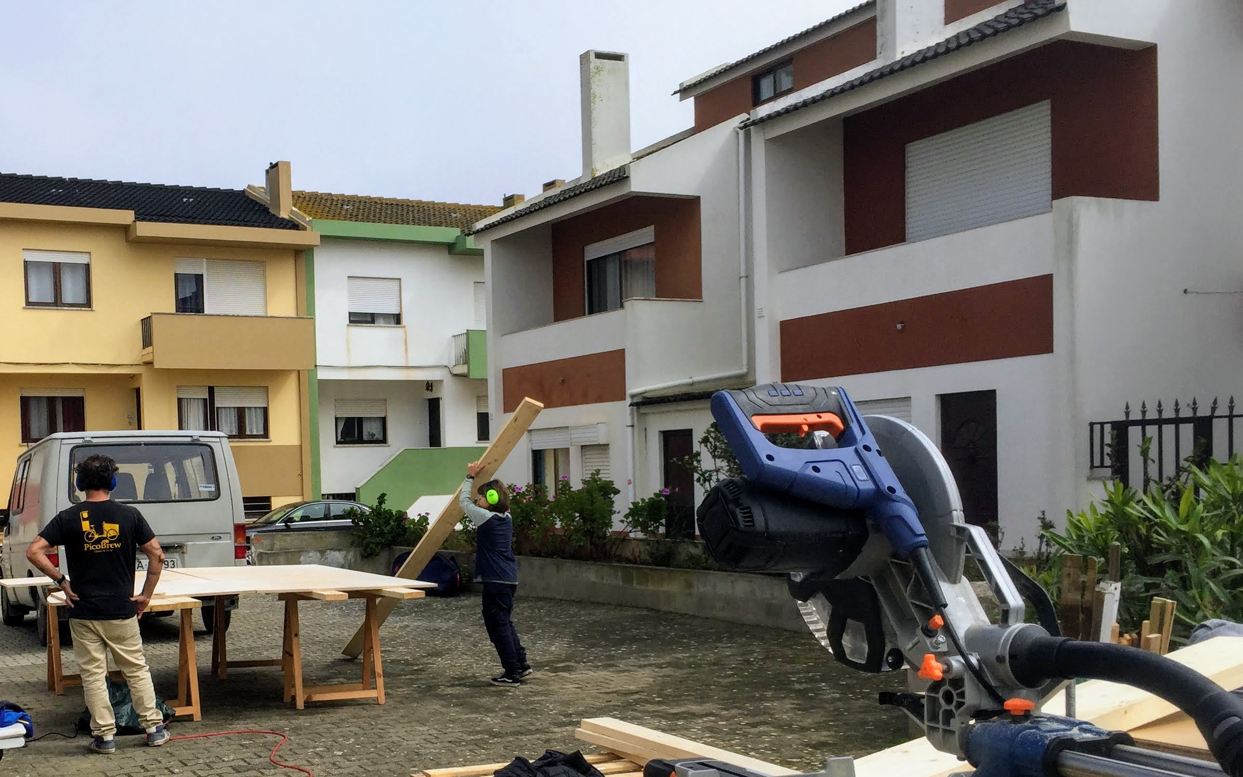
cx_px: 470
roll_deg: -0.3
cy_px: 525
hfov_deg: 46.8
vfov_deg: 30.3
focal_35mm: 42
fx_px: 1423
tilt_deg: -1.2
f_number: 2.2
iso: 32
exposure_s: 1/2825
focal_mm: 4.15
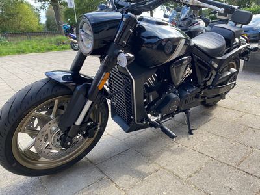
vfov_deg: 53.1
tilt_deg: -17.9
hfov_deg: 67.3
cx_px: 130
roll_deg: +0.4
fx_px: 195
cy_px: 98
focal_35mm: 26
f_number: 1.8
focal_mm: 4.25
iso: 32
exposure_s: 1/188
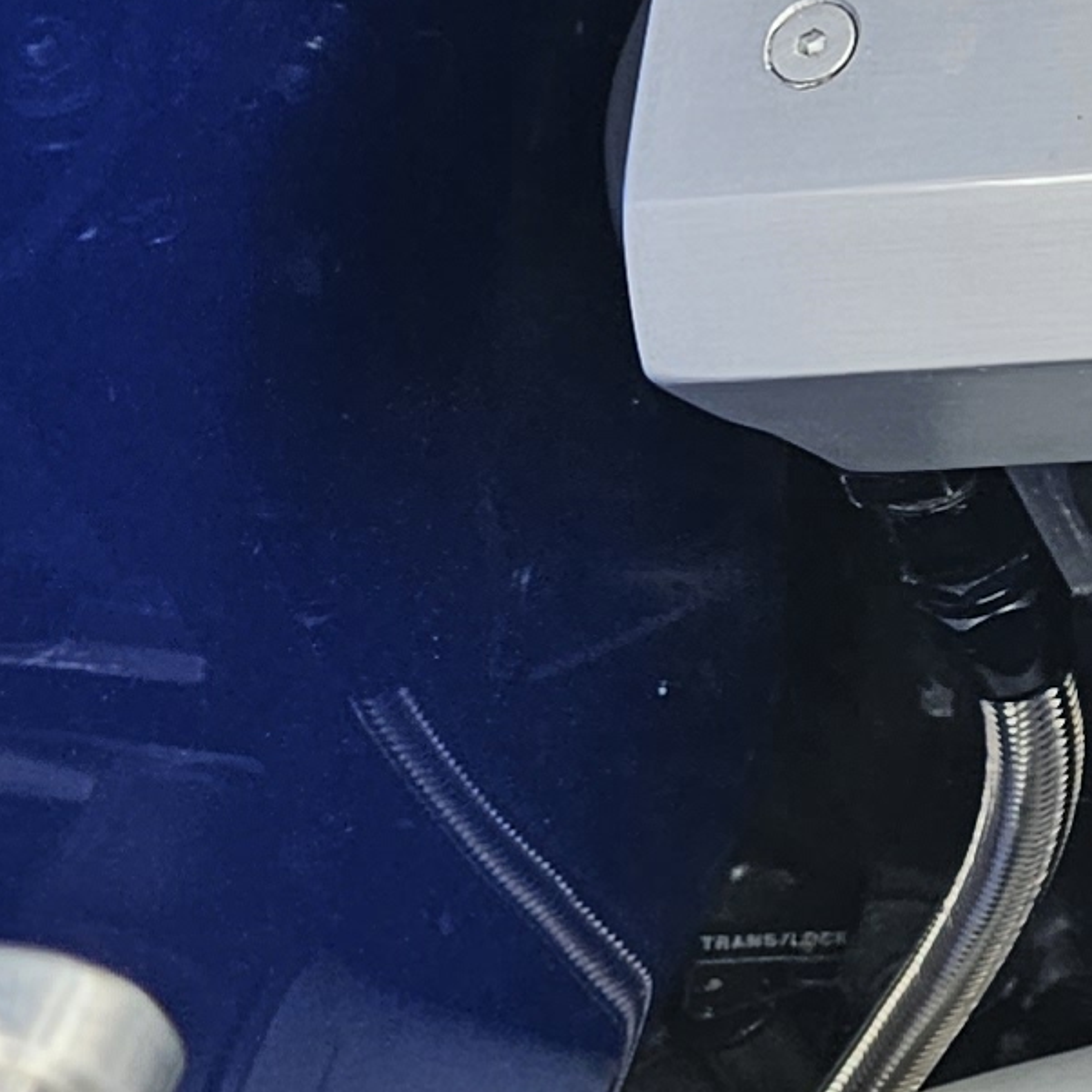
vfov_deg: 12.5
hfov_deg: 10.5
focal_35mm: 135
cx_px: 2862
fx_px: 4818
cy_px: -350
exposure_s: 1/190
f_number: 1.7
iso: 40
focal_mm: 6.3
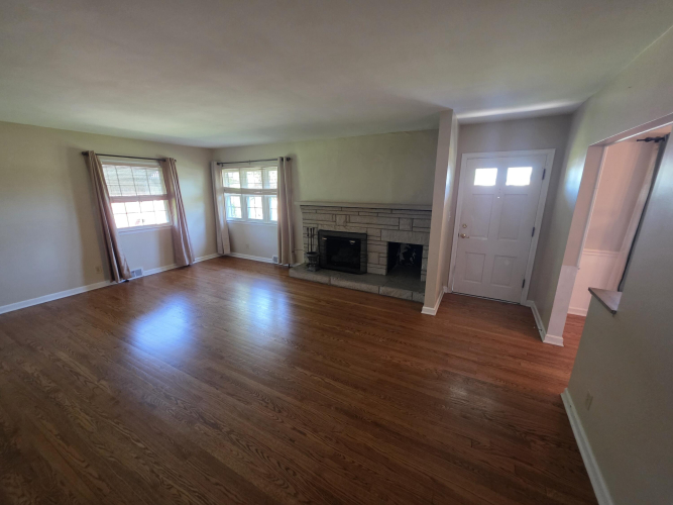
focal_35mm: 13
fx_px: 253
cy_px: 252
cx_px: 336
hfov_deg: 106.2
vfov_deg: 89.9
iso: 500
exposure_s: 1/60
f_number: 1.9
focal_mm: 2.2
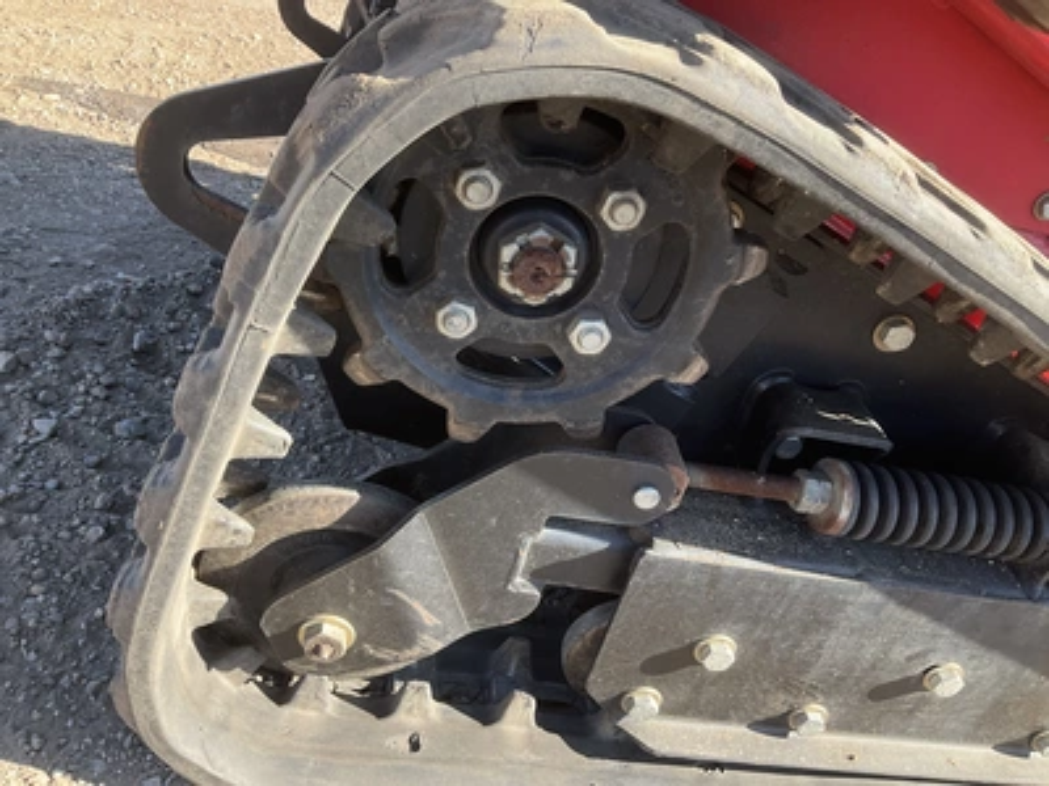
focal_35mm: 29
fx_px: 879
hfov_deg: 61.7
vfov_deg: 48.2
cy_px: 393
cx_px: 524
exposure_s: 1/229
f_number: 1.8
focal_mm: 3
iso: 25
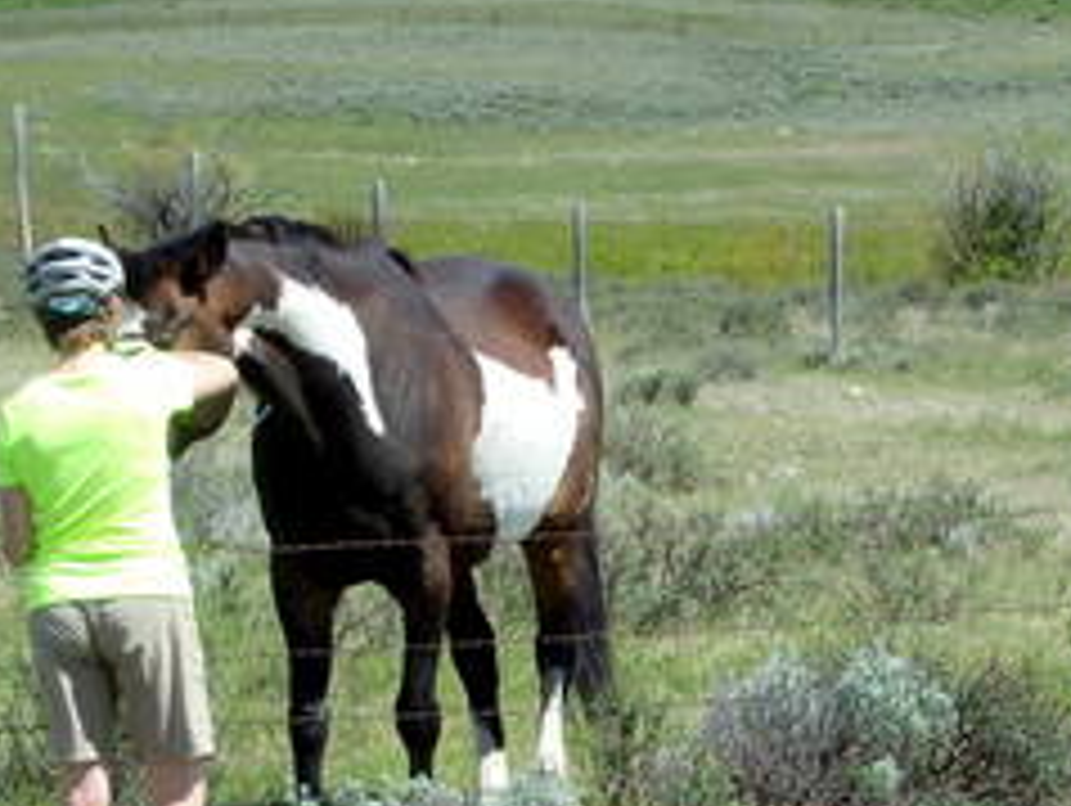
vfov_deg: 7.9
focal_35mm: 189
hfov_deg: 10.4
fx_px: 5853
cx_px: 958
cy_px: 637
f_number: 4.6
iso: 125
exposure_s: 1/640
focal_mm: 16.1
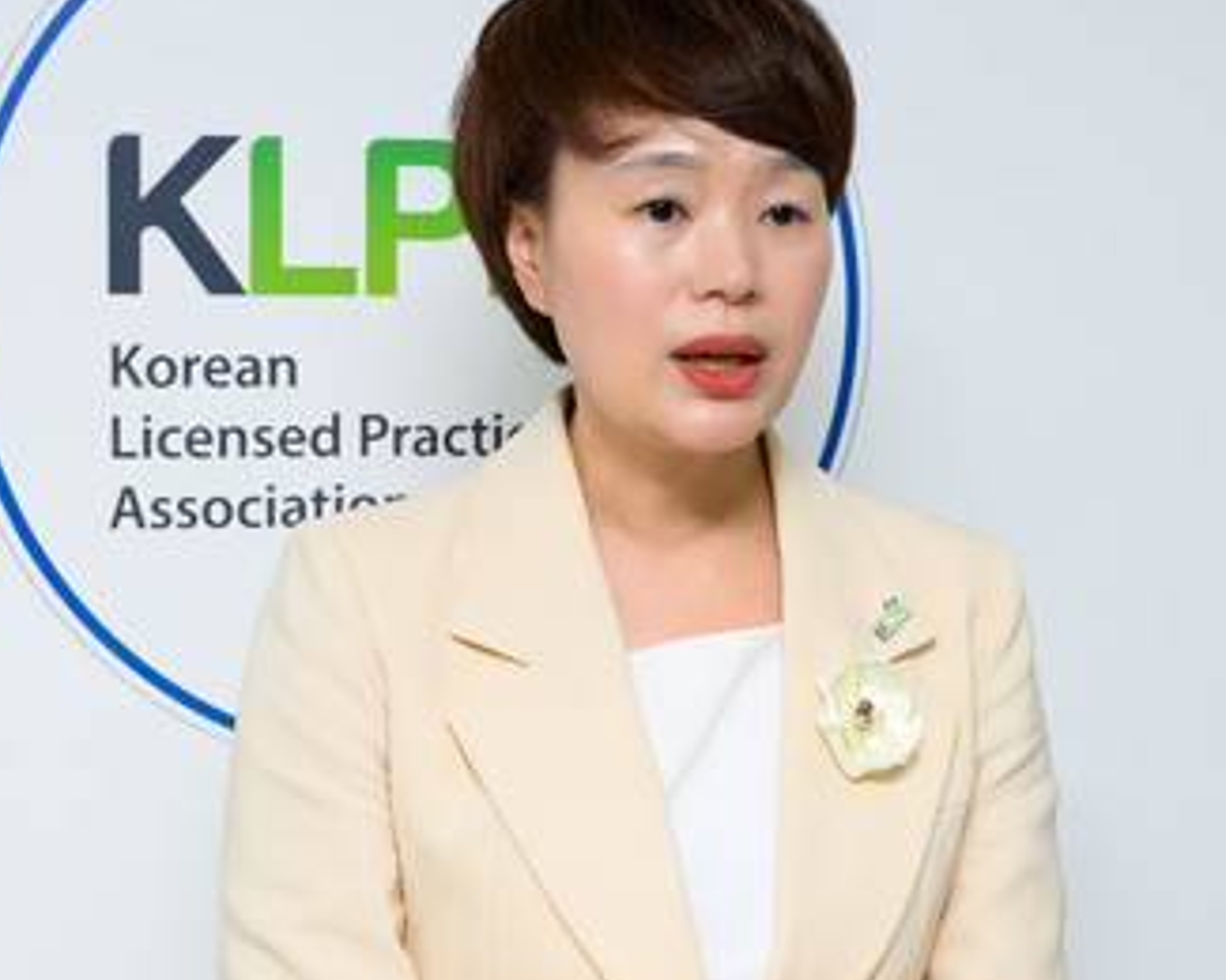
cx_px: 645
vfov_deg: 15.1
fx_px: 3701
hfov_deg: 18.8
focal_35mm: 102
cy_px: 596
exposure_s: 1/125
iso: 400
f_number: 8
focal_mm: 56
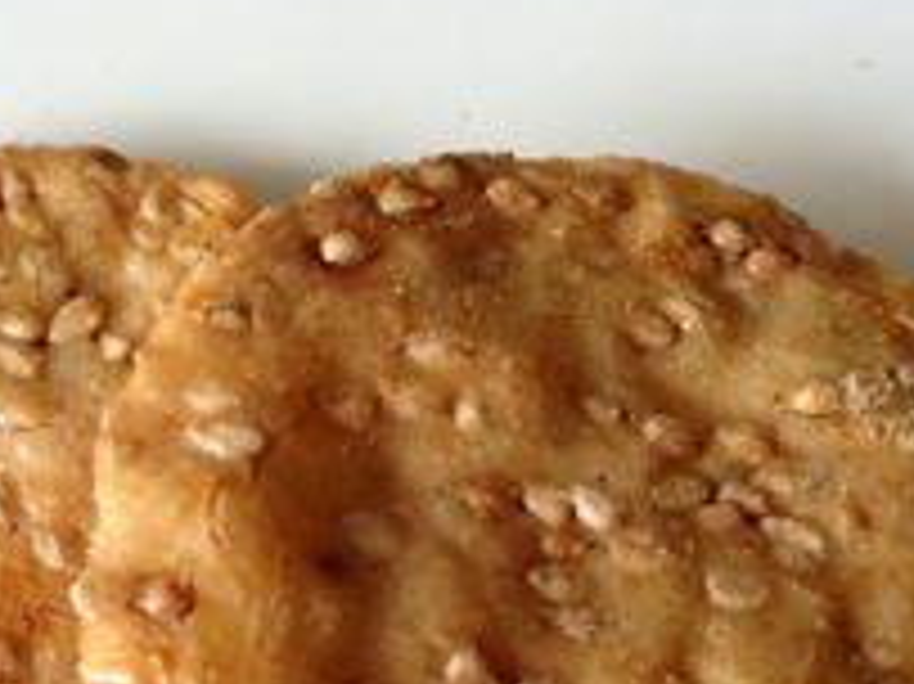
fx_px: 1715
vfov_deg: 22.0
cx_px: 342
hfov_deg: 29.7
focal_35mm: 65
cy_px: 614
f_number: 2.4
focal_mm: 3.3
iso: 64
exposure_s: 1/24
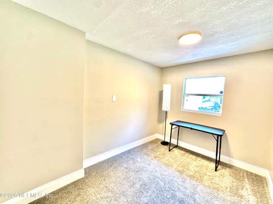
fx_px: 110
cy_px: 102
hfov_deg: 102.1
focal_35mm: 14
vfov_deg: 85.6
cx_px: 136
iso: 640
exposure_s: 1/60
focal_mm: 2.22
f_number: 2.2
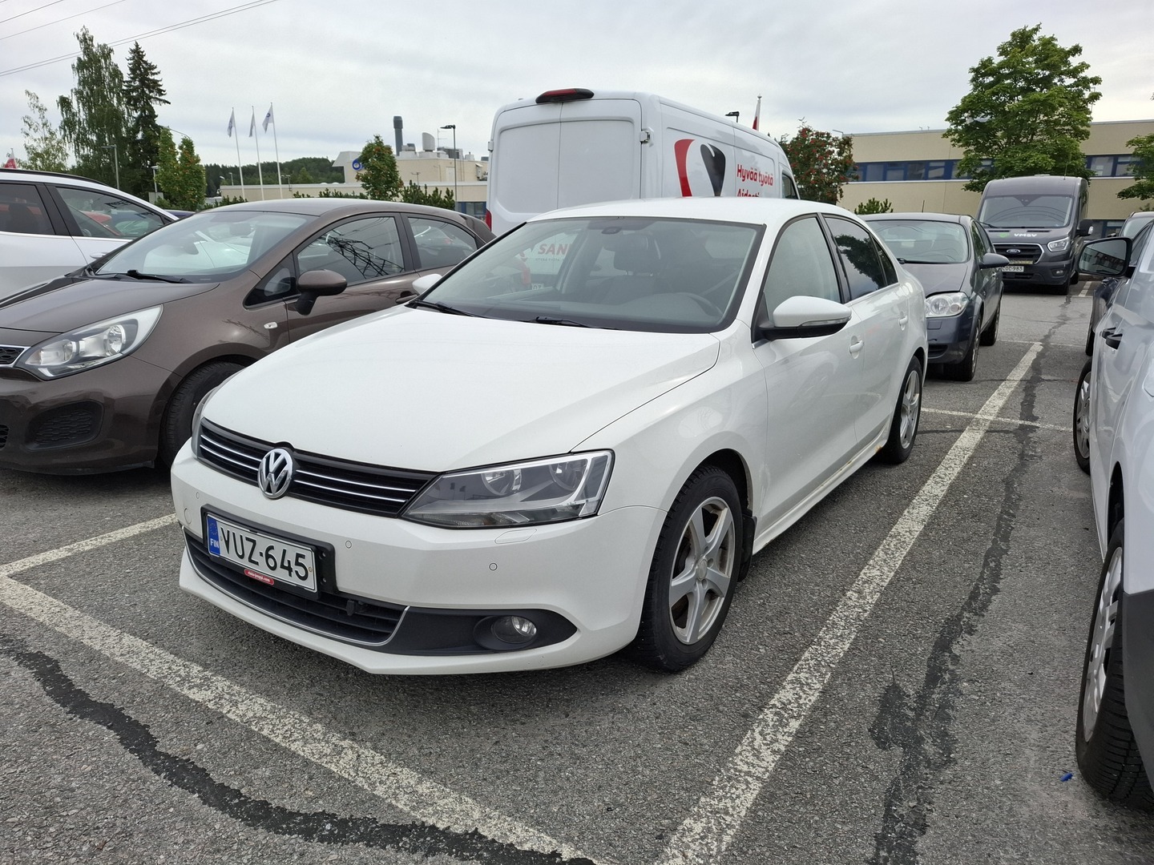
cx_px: 577
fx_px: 767
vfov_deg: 58.9
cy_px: 432
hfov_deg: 73.9
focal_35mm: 23
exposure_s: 1/1211
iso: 50
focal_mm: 5.54
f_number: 1.8
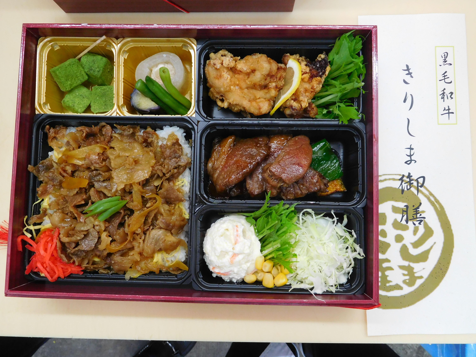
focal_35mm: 25
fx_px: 344
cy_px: 178
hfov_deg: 69.4
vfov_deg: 54.9
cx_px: 238
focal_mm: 4.5
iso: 280
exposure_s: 1/30
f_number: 3.4
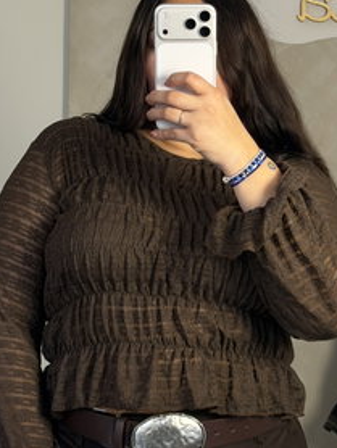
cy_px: 207
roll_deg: -1.0
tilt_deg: -17.7
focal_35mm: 92
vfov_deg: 21.3
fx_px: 1192
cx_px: 240
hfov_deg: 16.0
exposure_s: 1/236
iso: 64
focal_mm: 6.76
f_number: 1.78
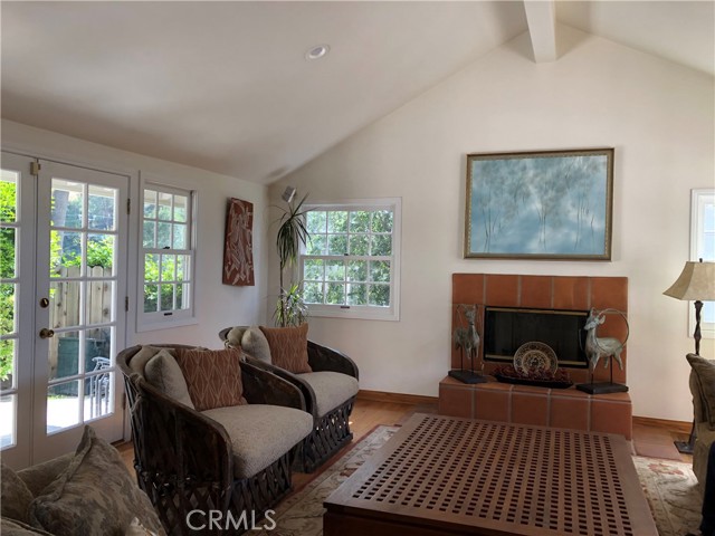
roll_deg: -0.7
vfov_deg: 49.7
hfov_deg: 63.4
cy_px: 268
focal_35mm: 28
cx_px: 358
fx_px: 578
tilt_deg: -0.8
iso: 50
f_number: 1.8
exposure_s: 1/120
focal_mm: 3.99
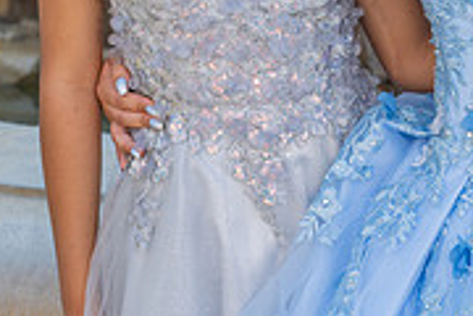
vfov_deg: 7.6
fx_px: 2325
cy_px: -191
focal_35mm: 177
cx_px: 428
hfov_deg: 11.5
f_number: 5
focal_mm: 55
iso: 200
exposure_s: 1/200
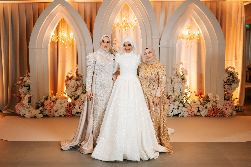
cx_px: 125
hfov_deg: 48.2
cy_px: 90
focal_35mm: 40
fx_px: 280
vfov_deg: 33.2
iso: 400
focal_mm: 37
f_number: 2.8
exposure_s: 1/200
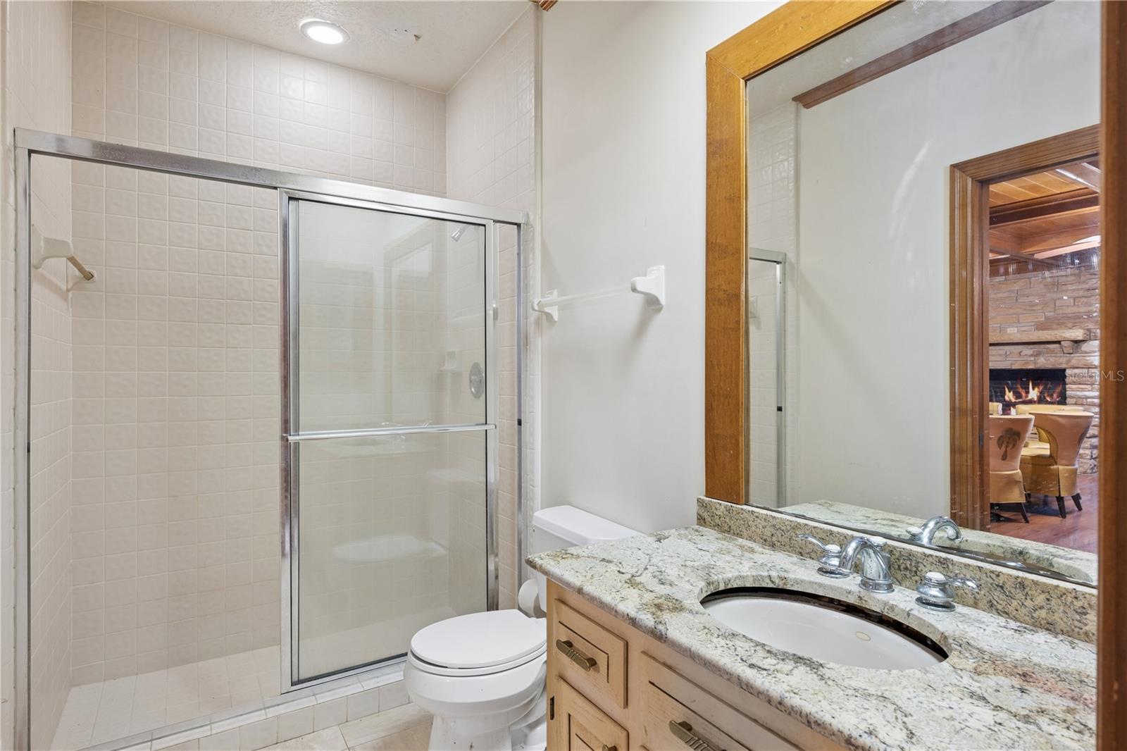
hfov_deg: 86.9
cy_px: 376
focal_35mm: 19
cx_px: 564
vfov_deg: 64.5
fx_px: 595
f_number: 9
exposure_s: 1.6
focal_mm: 19
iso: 200
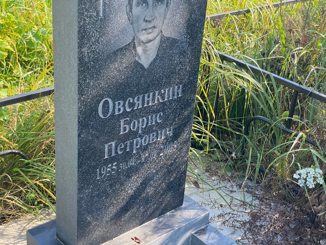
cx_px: 163
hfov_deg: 36.8
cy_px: 122
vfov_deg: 28.0
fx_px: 490
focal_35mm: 52
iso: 20
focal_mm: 6
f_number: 2
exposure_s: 1/235
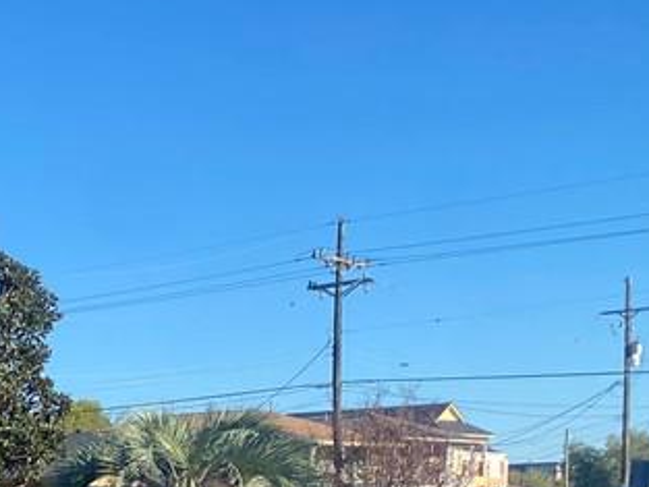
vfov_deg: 16.5
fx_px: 1594
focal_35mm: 85
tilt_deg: -3.8
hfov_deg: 19.7
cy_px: 611
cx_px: -355
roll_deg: +1.0
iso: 32
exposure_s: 1/1504
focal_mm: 4.25
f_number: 1.8
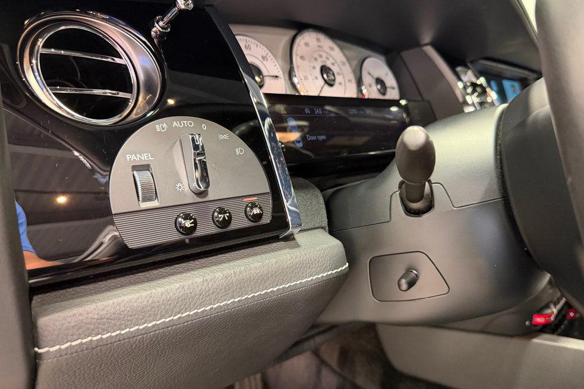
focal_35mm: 26
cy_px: 199
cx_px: 304
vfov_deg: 49.5
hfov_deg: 69.4
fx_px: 422
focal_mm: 6.76
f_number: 1.78
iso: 500
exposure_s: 1/60
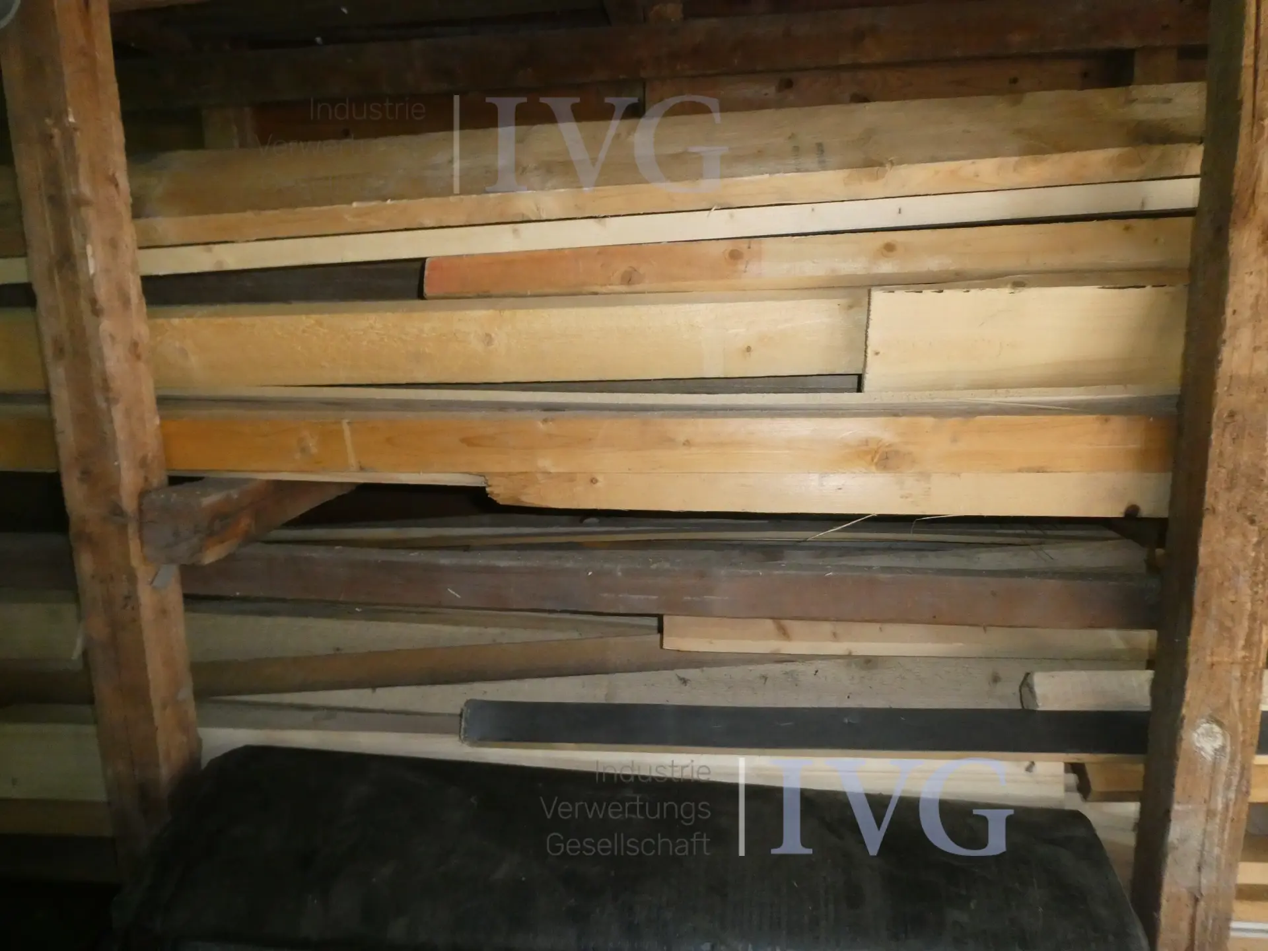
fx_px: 879
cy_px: 476
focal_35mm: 24
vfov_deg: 56.8
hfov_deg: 71.6
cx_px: 634
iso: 800
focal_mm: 4.3
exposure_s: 1/60
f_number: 3.3
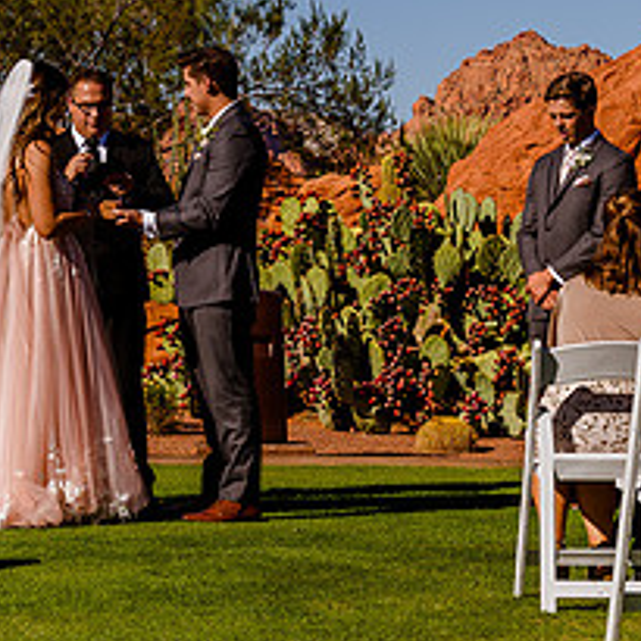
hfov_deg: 13.0
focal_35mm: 132
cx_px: -31
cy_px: 247
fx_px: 2765
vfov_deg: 13.2
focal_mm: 55
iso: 125
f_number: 10
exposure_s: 1/320
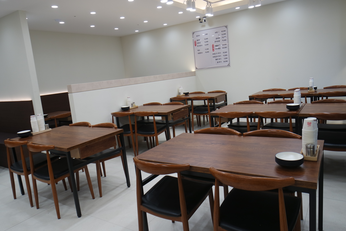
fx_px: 259
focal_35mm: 27
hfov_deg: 67.4
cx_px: 173
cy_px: 116
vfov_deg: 47.9
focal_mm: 10
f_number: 3.5
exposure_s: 1/60
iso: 200
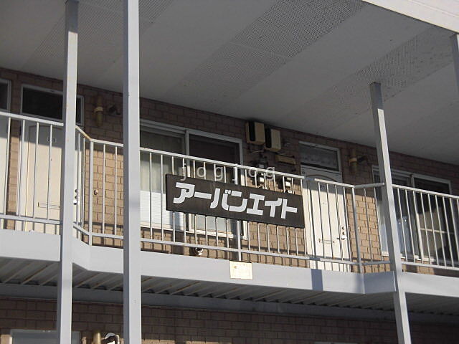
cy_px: 172
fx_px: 782
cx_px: 230
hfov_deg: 32.7
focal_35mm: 59
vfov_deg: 24.8
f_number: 10.5
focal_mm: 10.54
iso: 100
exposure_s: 1/250
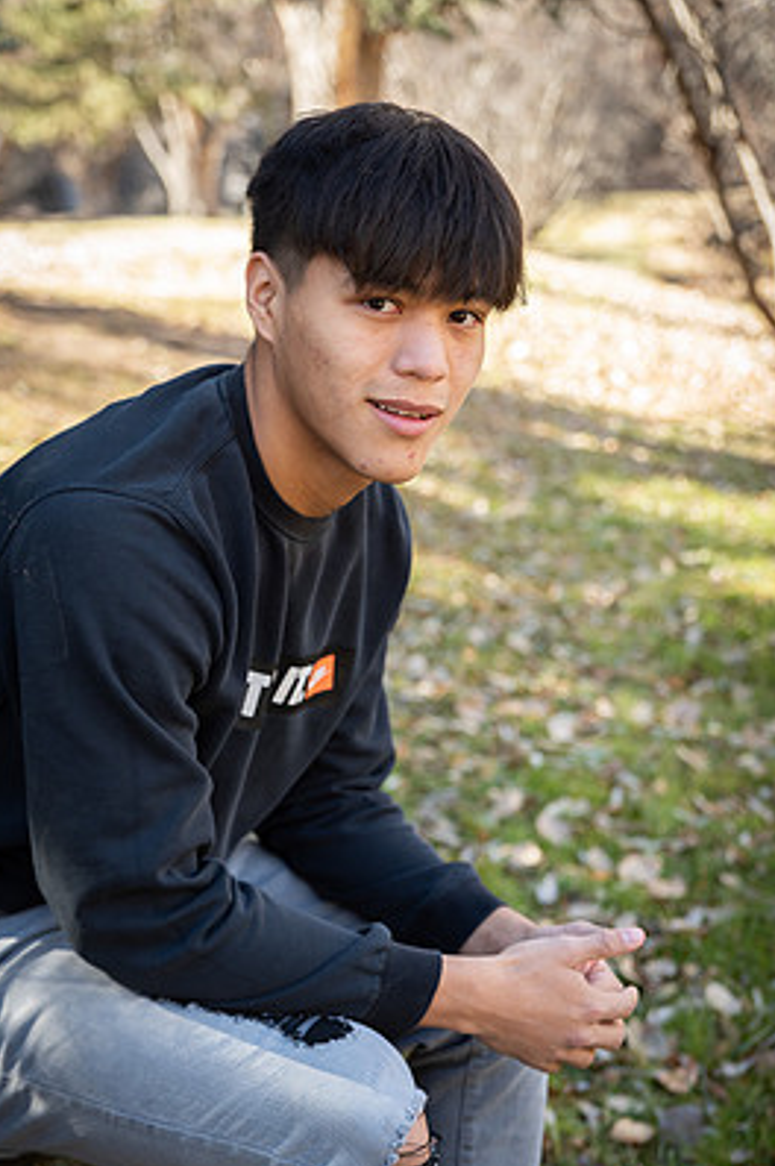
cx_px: 349
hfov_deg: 22.9
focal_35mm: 59
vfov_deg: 33.9
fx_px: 1908
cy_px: 626
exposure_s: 1/125
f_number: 3.2
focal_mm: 52
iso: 125
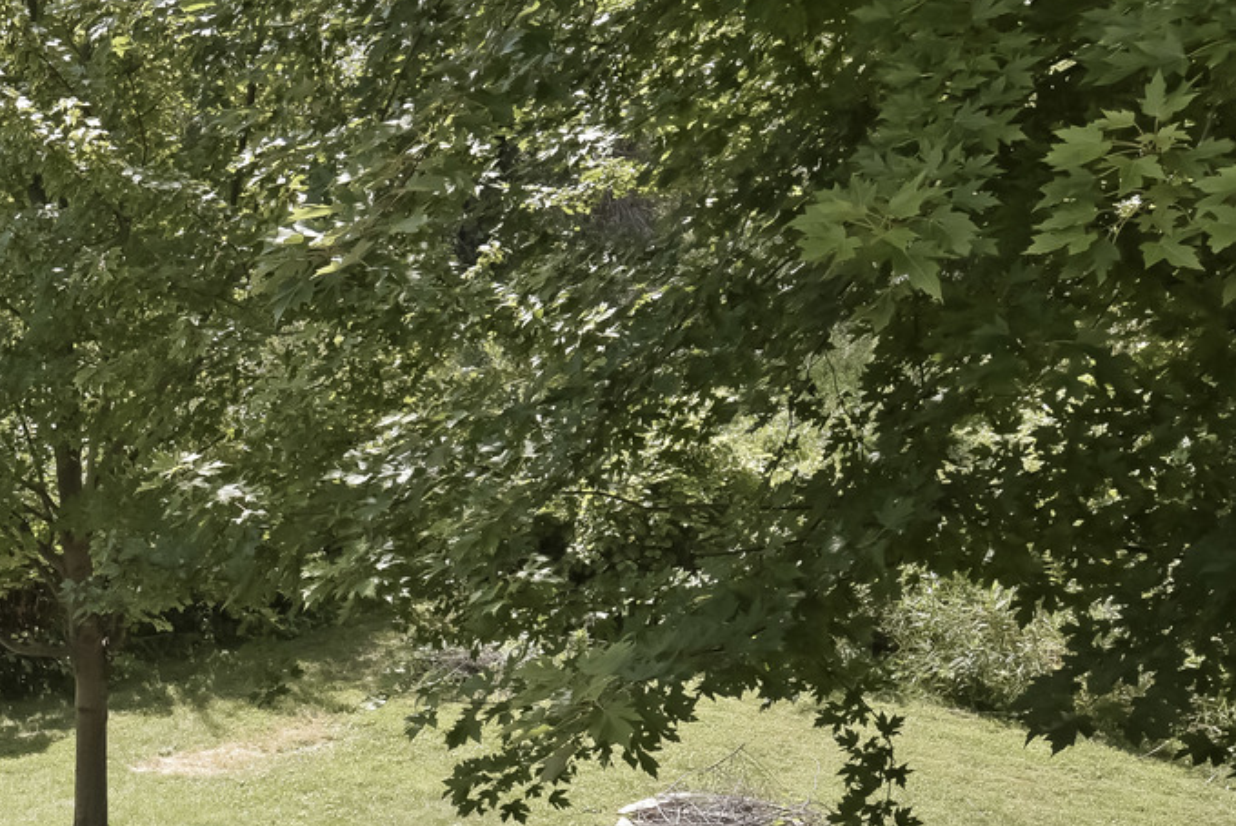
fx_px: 1717
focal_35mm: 50
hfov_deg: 35.3
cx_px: -35
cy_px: 608
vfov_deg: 26.7
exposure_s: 1/125
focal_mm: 21
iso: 200
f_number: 11
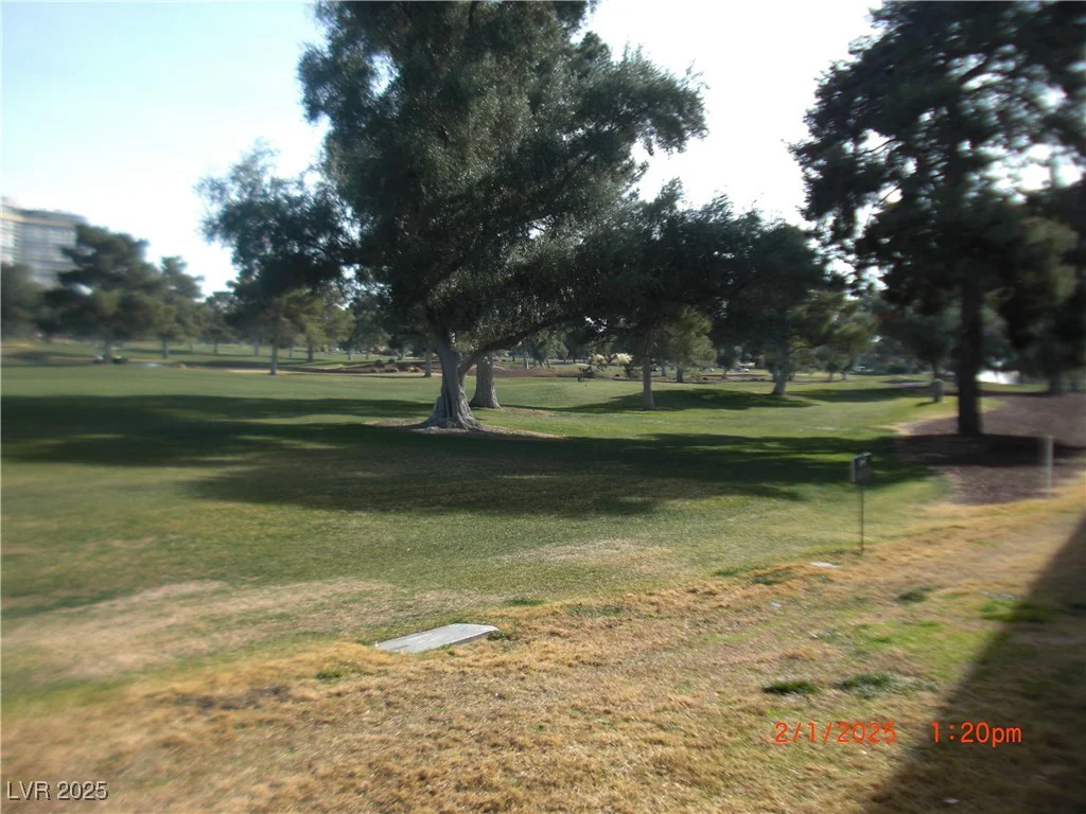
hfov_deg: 51.4
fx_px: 1129
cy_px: 407
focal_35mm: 36
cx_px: 543
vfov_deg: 39.7
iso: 50
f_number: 2.8
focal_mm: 6.3
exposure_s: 1/640
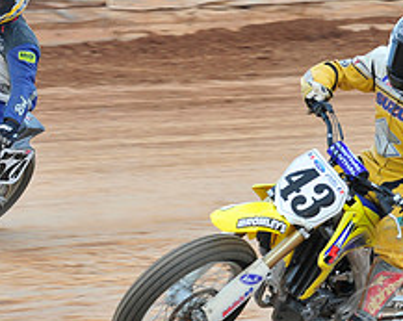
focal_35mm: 314
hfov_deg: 6.2
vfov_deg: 4.9
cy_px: 186
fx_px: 3740
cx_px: 358
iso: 800
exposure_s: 1/400
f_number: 8
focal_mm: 125
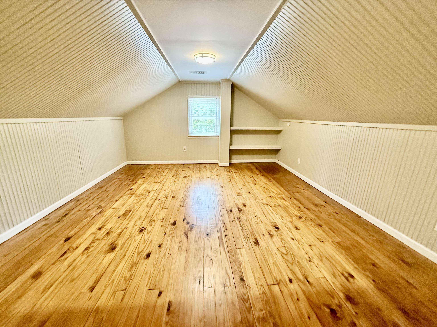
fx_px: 177
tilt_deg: -14.3
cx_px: 218
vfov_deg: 85.7
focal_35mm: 14
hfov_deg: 102.1
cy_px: 164
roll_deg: -0.9
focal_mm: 2.22
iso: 640
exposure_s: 1/120
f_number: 2.2
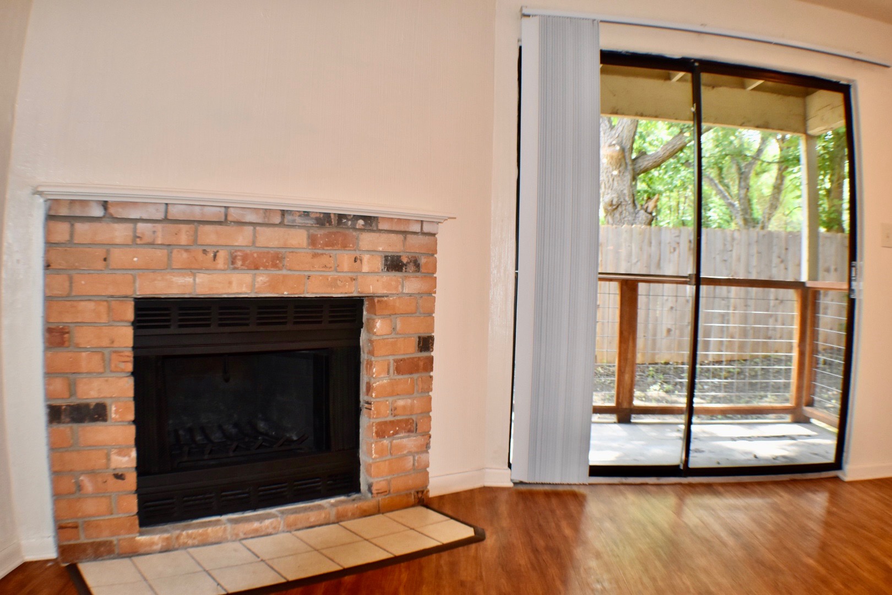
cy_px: 298
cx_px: 446
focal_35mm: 40
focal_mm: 27
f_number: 4
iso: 800
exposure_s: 1/125
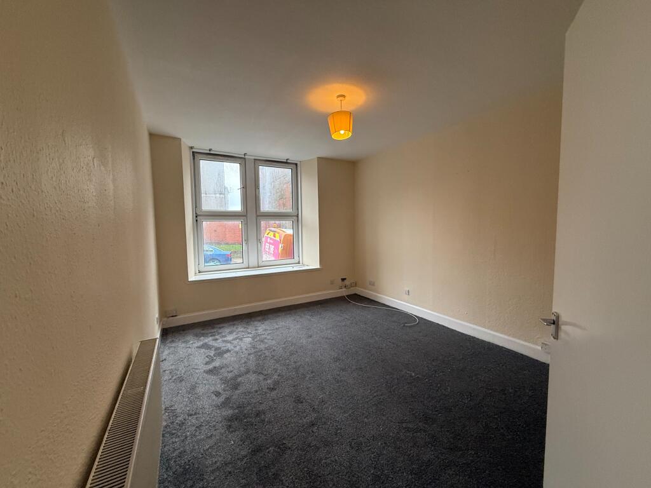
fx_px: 263
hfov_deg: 102.1
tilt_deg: -3.1
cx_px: 326
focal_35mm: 14
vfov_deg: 85.7
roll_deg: +1.1
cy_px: 244
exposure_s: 1/100
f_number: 2.2
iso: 250
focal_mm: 2.22
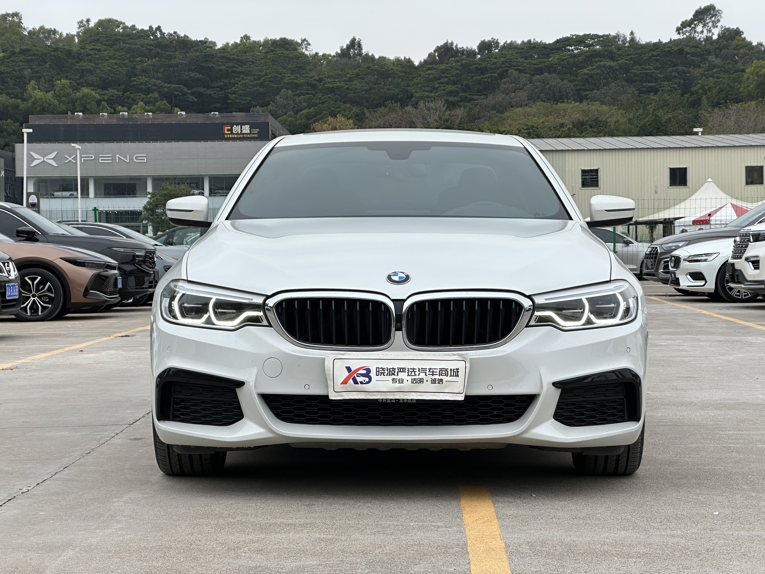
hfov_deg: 25.3
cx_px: 382
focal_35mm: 77
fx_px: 1702
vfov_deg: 19.1
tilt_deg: -0.3
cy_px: 287
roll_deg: +0.8
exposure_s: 1/477
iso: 32
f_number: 2.8
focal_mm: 9
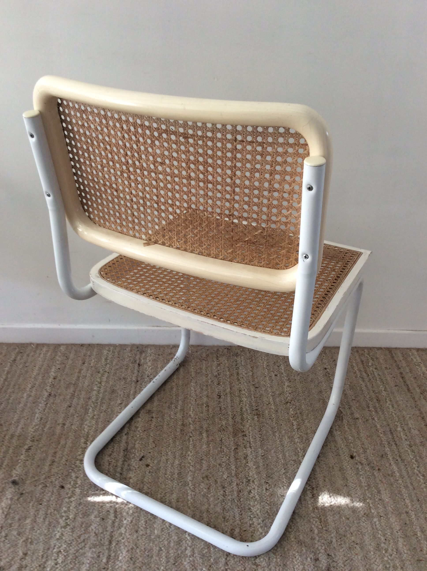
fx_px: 528
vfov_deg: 56.9
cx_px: 214
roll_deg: -1.7
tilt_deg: -30.4
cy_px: 286
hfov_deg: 44.1
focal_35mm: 32
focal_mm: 3.3
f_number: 2.4
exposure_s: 1/25
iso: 50
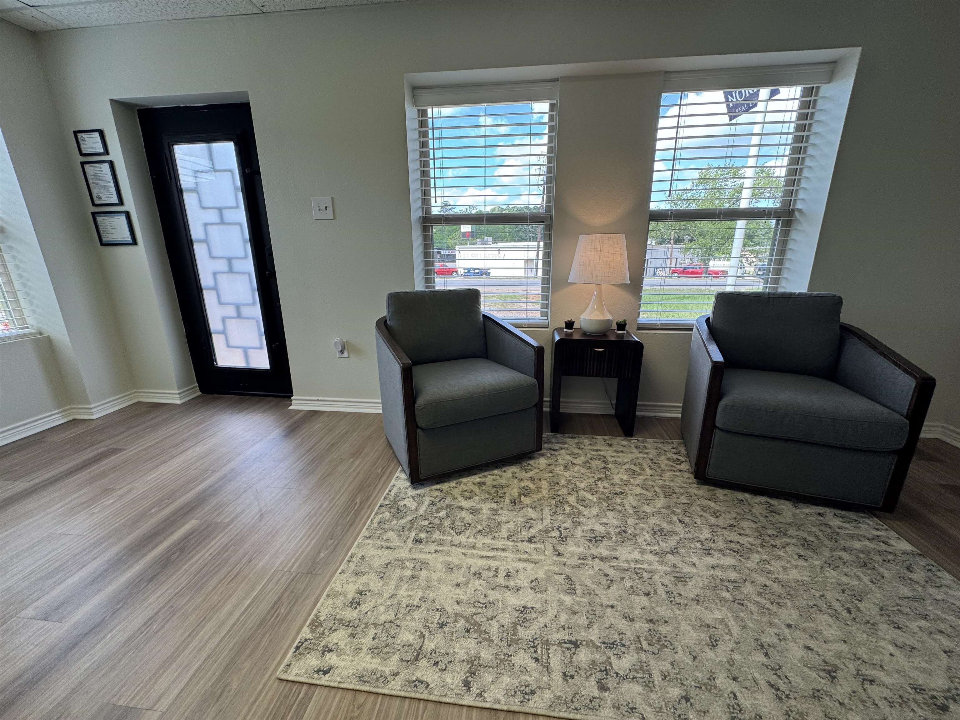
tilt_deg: -18.2
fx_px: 388
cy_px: 360
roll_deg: -0.8
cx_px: 480
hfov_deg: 102.1
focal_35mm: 14
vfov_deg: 85.7
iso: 64
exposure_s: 1/120
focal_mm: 2.22
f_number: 2.2
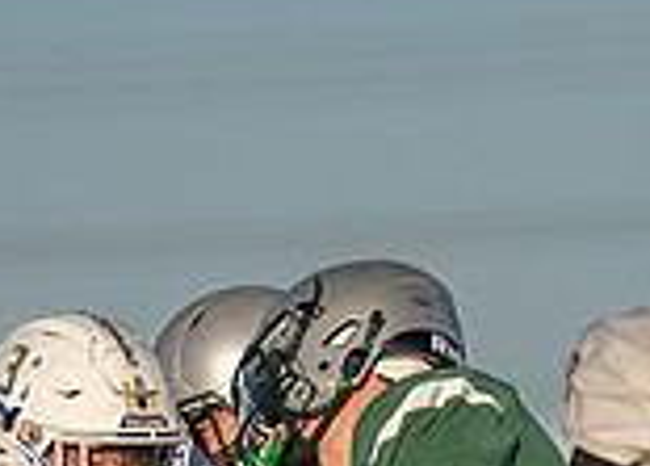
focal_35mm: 1106
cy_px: 818
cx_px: 702
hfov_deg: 1.8
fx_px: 20435
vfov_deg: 1.3
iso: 125
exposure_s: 1/3200
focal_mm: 200
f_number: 2.8
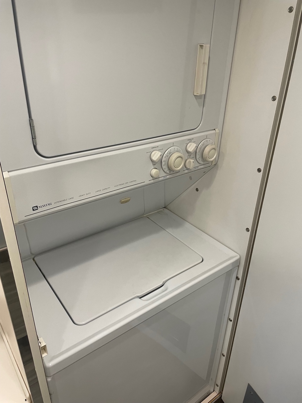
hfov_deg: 53.1
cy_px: 202
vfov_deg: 67.3
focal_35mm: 26
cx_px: 151
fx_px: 302
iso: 100
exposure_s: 1/60
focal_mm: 4.2
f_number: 1.6
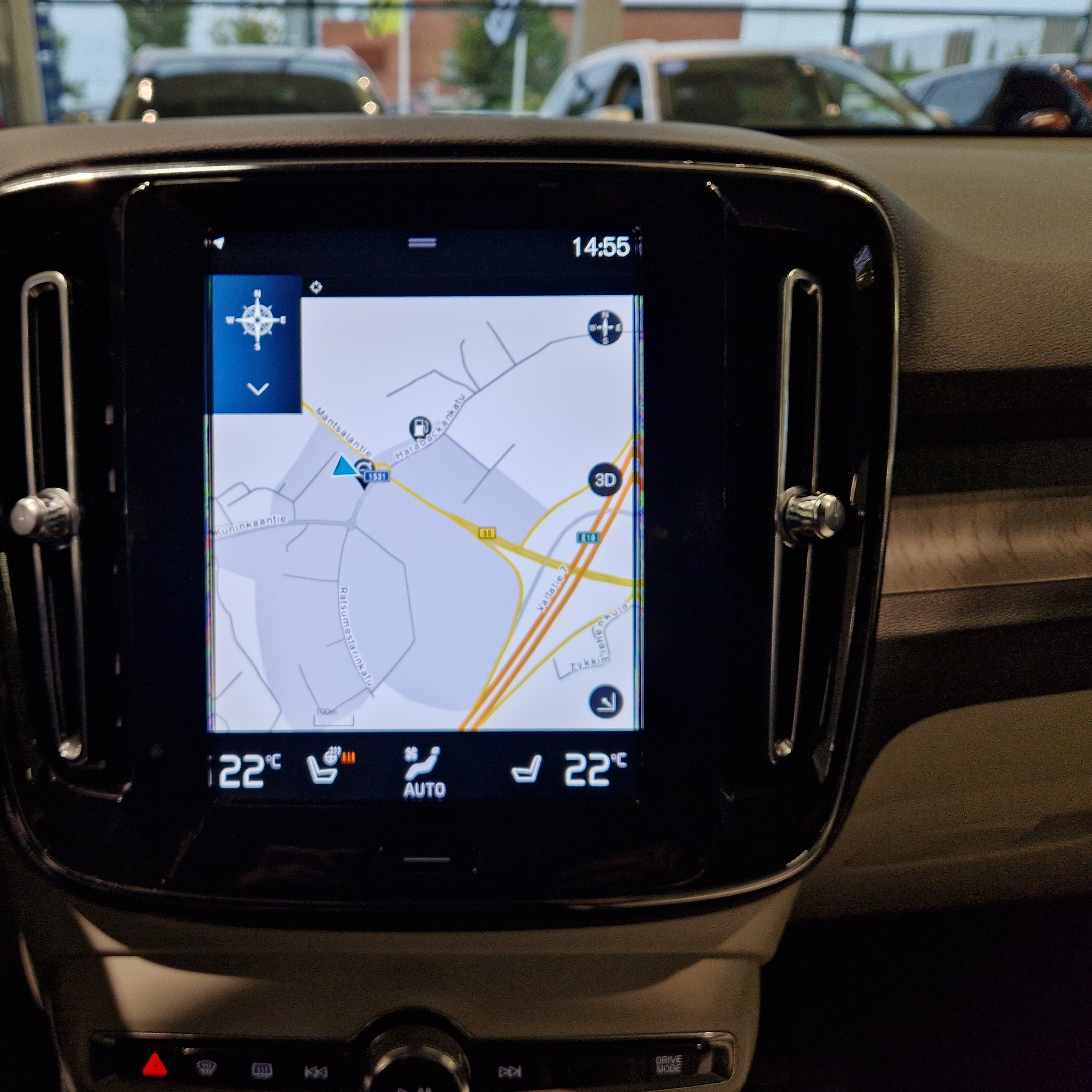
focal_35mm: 28
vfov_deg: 57.3
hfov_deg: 56.2
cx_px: 377
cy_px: 556
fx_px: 999
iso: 80
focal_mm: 5.4
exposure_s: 1/180
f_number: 1.8
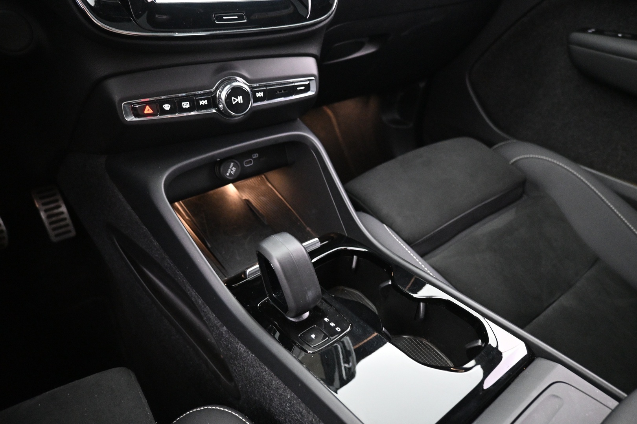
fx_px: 425
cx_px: 318
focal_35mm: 24
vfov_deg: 53.1
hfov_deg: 73.7
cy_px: 212
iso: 4000
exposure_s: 1/15
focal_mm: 16
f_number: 3.5
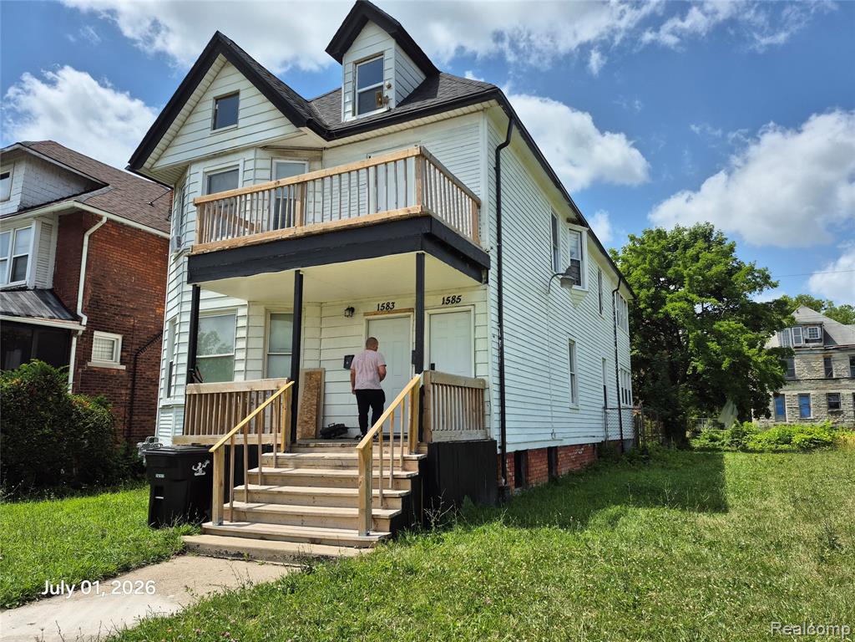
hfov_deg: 73.9
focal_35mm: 23
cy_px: 321
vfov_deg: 58.9
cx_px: 428
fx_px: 568
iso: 25
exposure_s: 1/2280
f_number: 1.8
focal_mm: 5.4
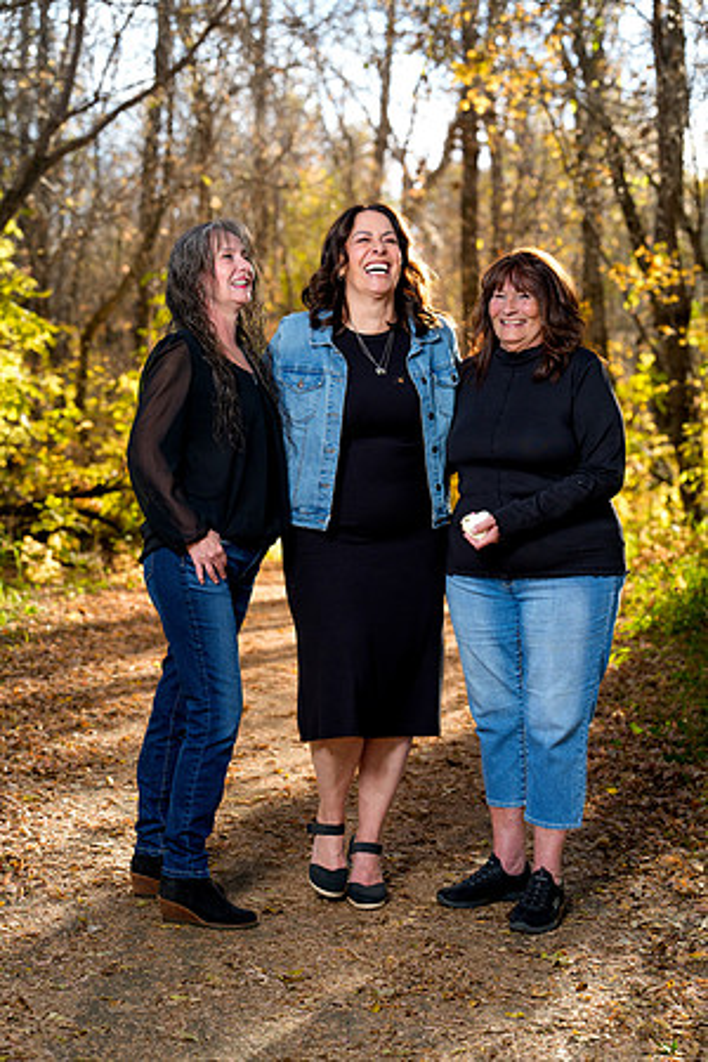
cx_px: 354
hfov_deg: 19.5
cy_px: 531
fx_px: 2065
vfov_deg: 28.8
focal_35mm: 70
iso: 400
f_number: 3.5
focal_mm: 70
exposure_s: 1/160
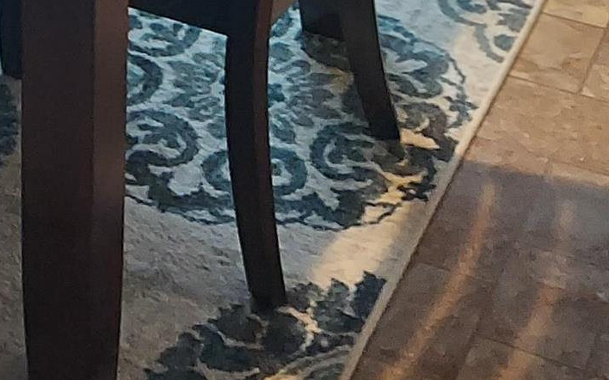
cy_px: -372
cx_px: -100
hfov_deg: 17.4
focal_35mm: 115
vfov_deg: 10.5
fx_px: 1908
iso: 250
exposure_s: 1/40
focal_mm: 4.6
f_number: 2
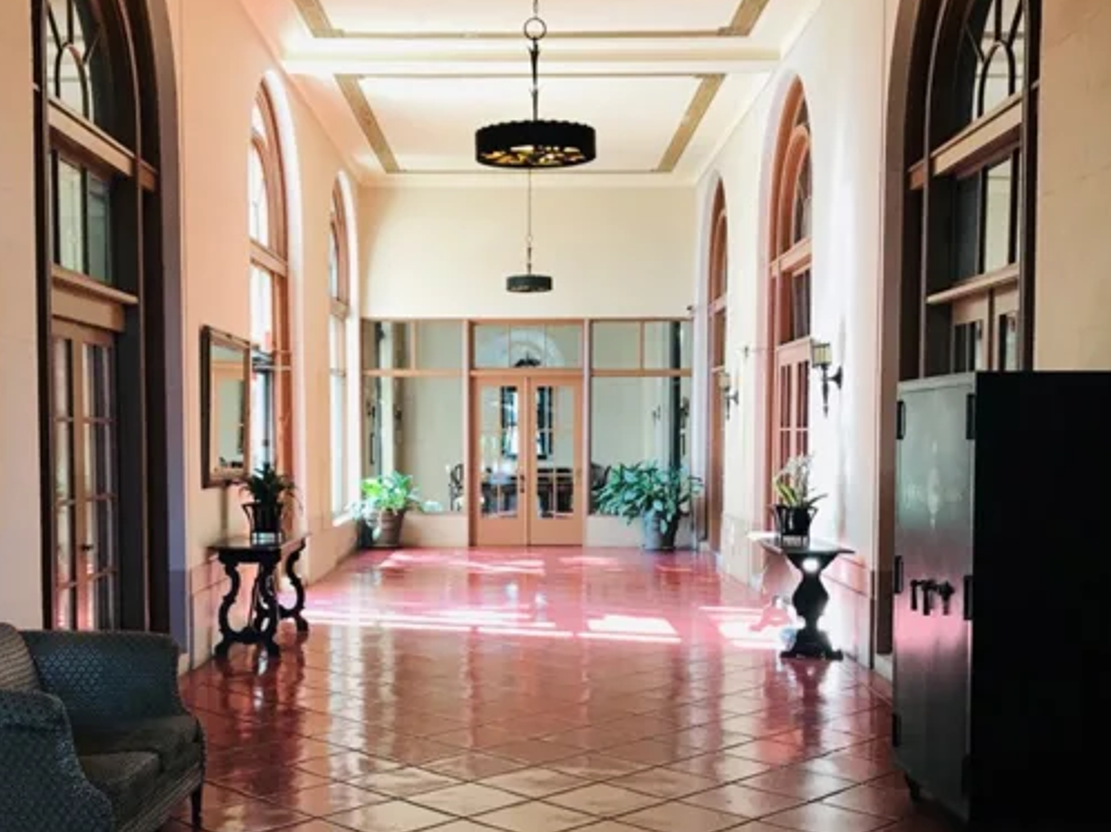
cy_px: 520
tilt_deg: -3.9
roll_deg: -0.7
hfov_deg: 44.8
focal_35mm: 42
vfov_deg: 34.1
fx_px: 1347
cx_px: 505
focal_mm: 3.99
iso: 32
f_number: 1.8
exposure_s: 1/30
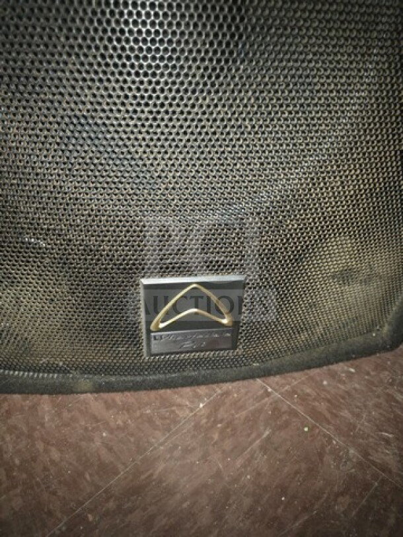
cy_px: 268
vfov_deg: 73.9
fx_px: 357
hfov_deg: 58.9
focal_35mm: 23
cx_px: 202
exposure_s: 1/12
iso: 160
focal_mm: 6.3
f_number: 1.7
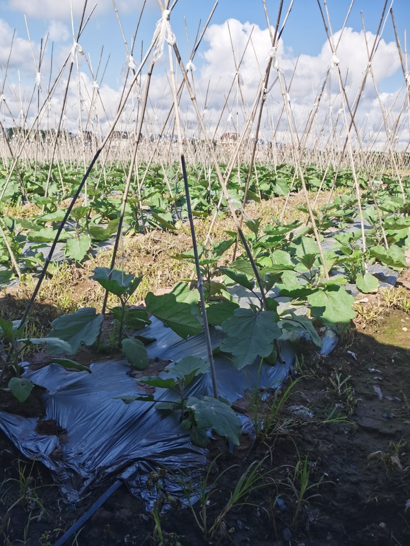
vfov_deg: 52.6
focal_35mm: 35
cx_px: 205
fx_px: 553
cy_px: 273
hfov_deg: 40.7
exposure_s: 1/3759
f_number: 1.6
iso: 50
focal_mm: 5.56
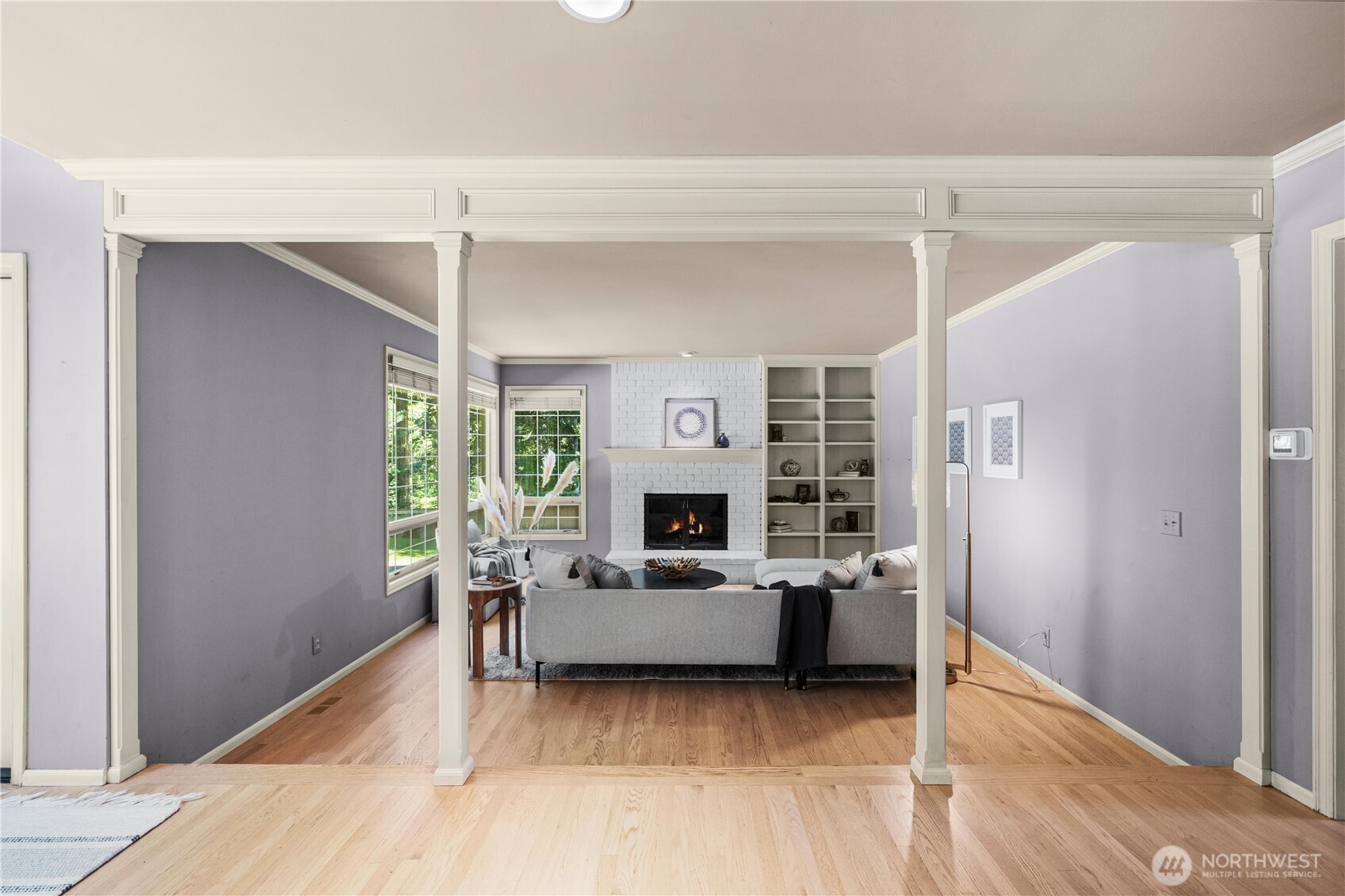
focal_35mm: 15
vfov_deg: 77.3
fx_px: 560
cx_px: 672
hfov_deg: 100.4
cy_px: 448
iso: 1000
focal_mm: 15
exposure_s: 1/30
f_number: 7.1
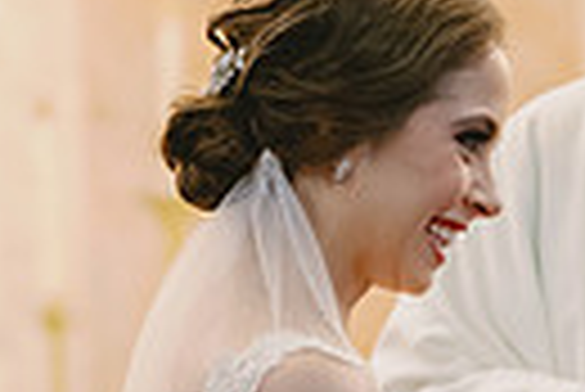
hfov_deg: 3.4
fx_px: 9793
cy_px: 570
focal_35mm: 602
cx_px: 819
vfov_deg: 2.3
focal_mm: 90
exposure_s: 1/125
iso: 3200
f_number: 2.8
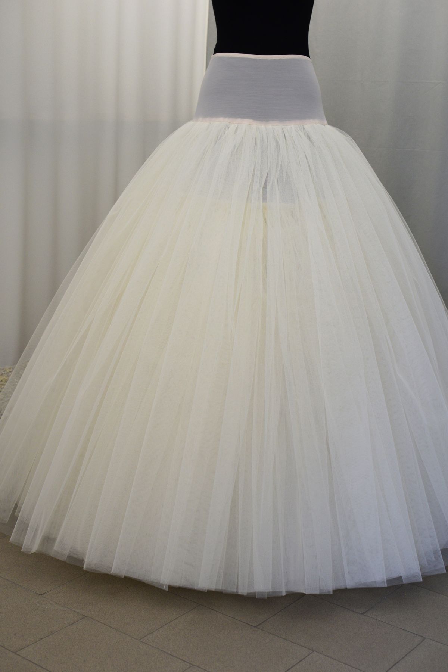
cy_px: 336
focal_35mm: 52
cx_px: 224
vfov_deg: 37.9
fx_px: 980
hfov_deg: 25.8
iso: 400
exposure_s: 1/100
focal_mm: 35
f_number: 5
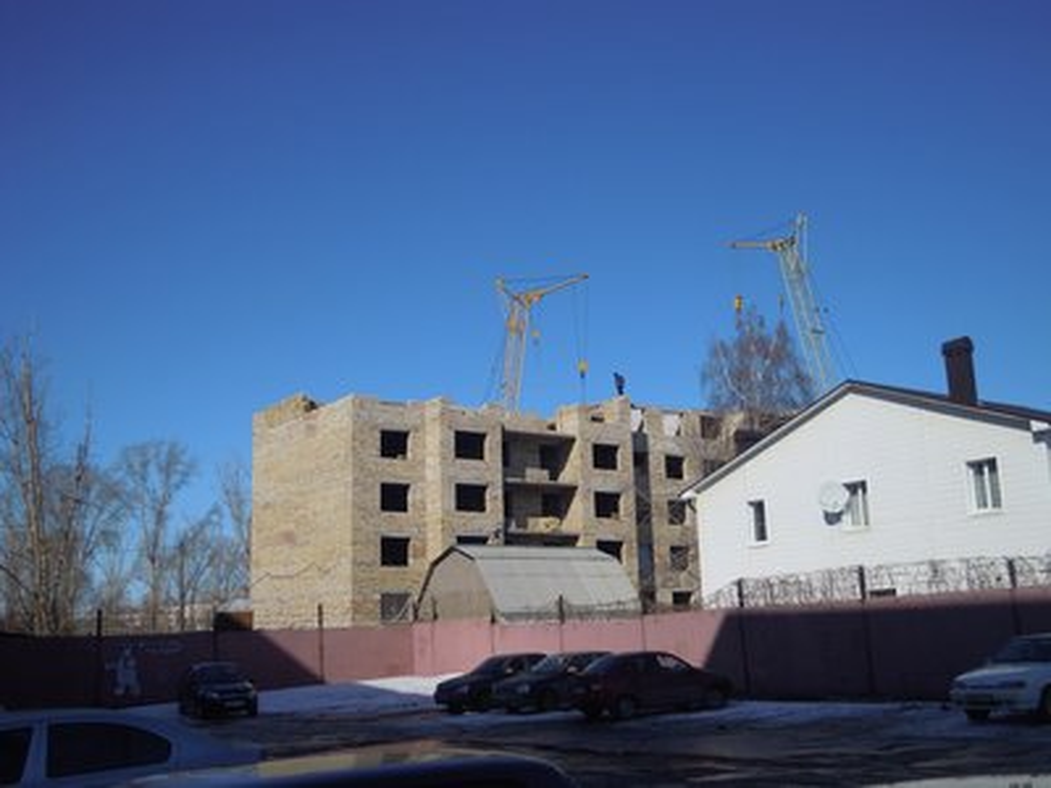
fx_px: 1093
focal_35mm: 36
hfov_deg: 51.4
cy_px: 394
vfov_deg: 39.7
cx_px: 526
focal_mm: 6.4
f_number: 8.5
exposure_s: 1/500
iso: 100
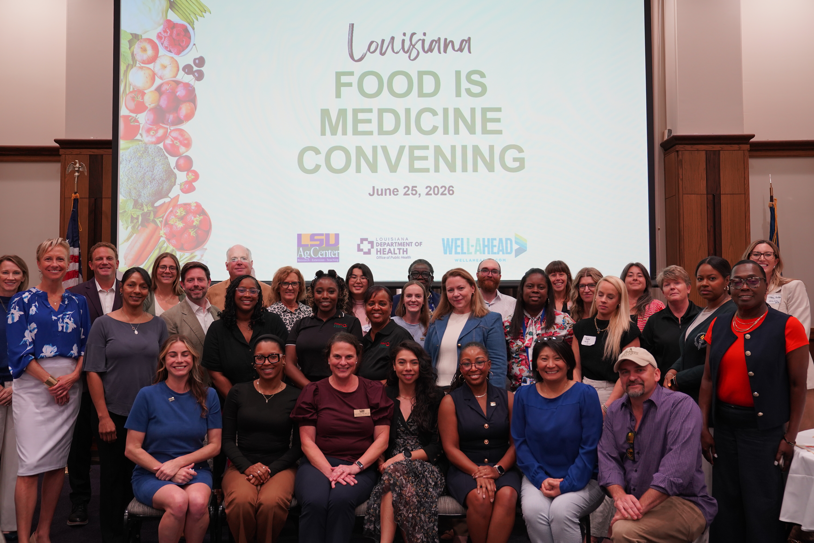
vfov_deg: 41.1
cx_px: 407
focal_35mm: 32
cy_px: 272
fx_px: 723
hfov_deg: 58.7
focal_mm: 32
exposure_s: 1/160
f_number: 4
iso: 1000
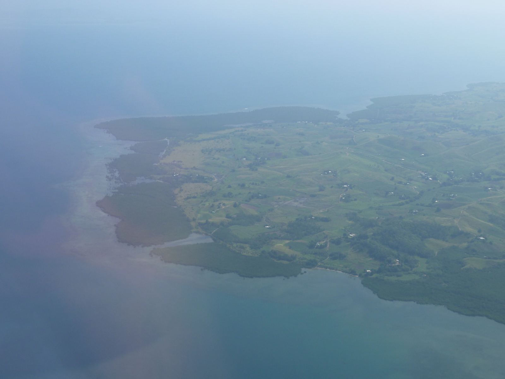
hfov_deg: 34.9
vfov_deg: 26.6
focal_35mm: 55
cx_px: 252
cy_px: 190
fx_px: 802
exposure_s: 1/500
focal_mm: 9.1
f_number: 4.5
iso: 80
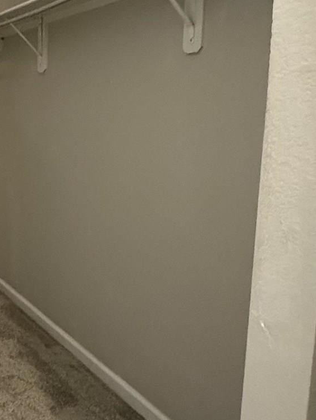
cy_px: 186
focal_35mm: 43
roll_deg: +0.8
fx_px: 523
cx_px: -39
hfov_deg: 29.9
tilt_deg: -7.6
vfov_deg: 43.8
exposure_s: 1/40
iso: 1250
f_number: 2.2
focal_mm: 2.22
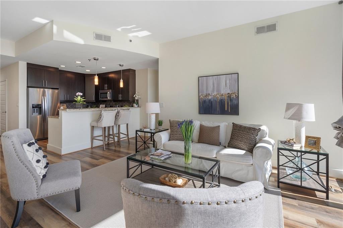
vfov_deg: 73.7
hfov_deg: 96.8
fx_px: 152
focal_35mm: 16
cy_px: 114
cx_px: 172
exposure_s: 1/100
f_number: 8
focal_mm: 16
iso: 640
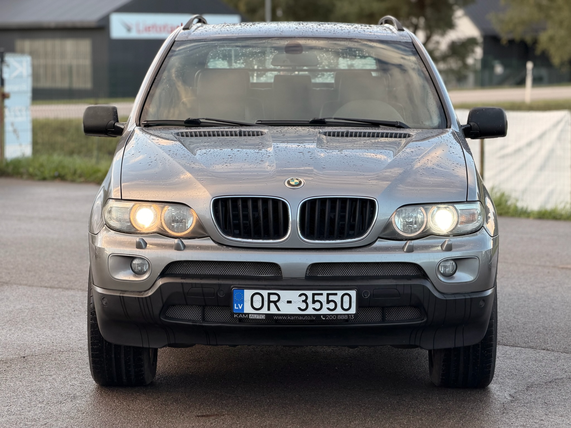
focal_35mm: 100
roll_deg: +1.2
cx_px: 286
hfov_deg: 19.6
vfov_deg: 14.8
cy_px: 214
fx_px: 1650
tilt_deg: -5.7
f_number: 2.8
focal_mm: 16.89
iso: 100
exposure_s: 1/121
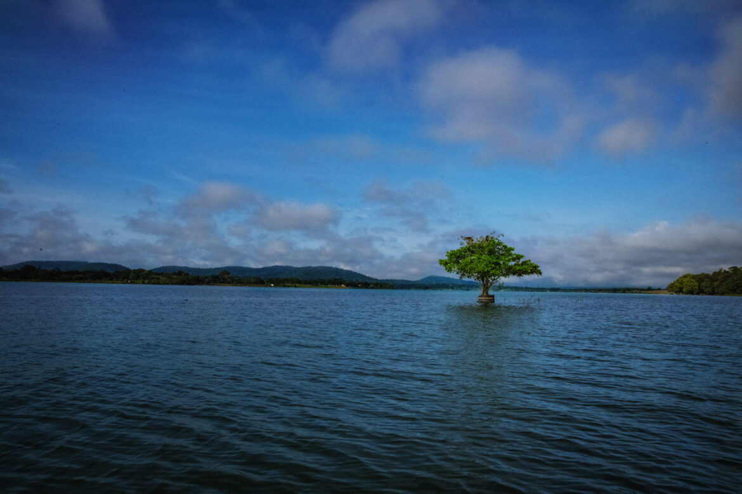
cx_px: 371
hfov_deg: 65.5
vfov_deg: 46.4
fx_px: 577
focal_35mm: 28
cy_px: 247
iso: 4000
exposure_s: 1/2000
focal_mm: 28
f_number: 22
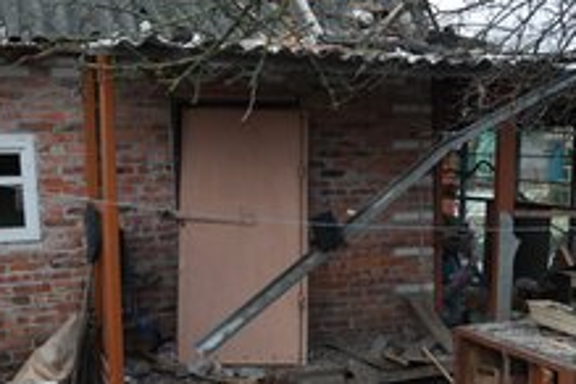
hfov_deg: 36.4
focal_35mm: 53
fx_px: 848
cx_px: 452
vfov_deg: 25.3
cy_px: 280
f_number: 2.8
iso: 320
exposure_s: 1/80
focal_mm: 29
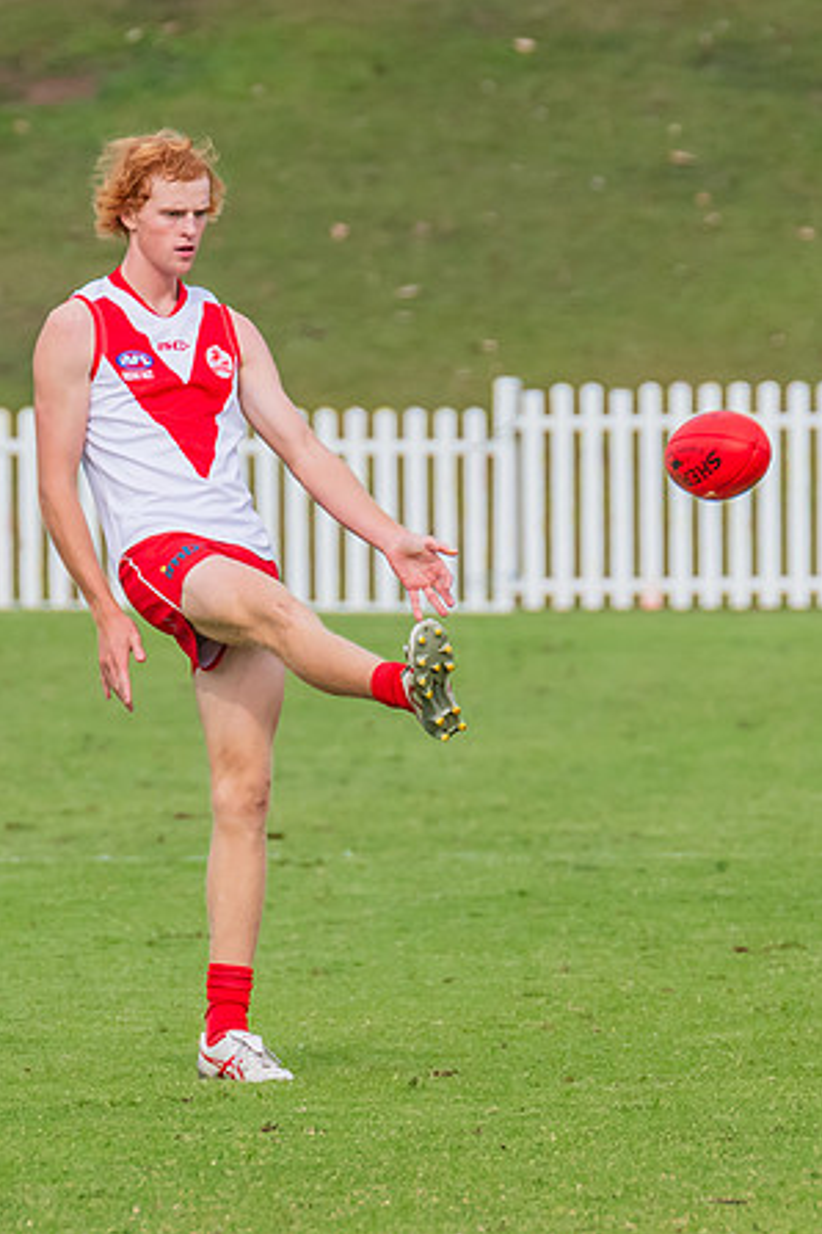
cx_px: 229
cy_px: 596
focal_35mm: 1074
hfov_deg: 1.3
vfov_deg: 1.9
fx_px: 36782
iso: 800
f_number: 7.1
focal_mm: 420
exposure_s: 1/1600
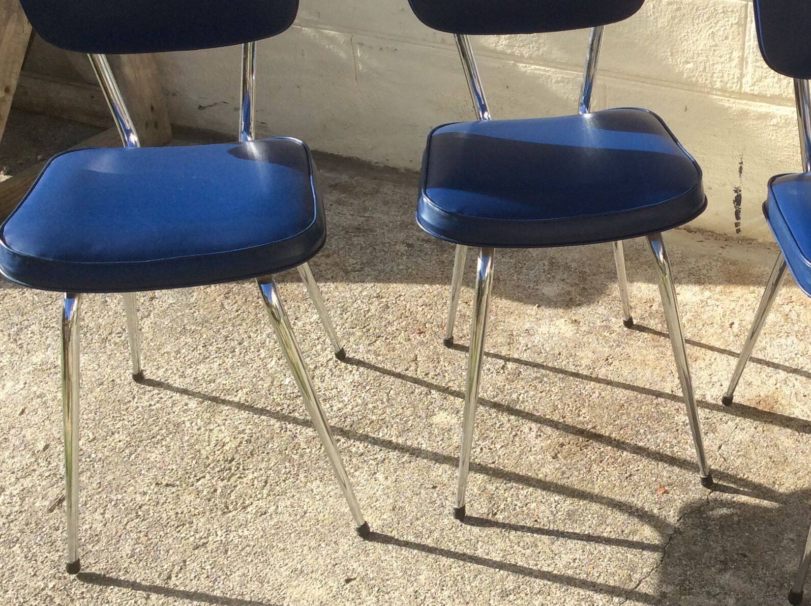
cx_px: 627
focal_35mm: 52
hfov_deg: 35.9
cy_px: 282
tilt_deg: -30.0
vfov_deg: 27.9
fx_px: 1216
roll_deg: -1.5
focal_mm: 3.3
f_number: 2.4
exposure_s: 1/715
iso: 32
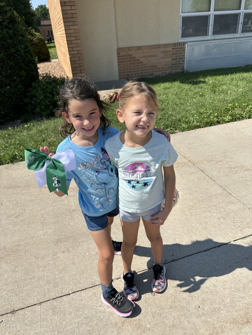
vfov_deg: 71.6
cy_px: 168
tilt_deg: -29.5
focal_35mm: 24
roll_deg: +3.7
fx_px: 233
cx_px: 126
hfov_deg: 56.8
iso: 80
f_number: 1.78
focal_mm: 6.86
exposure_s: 1/4545
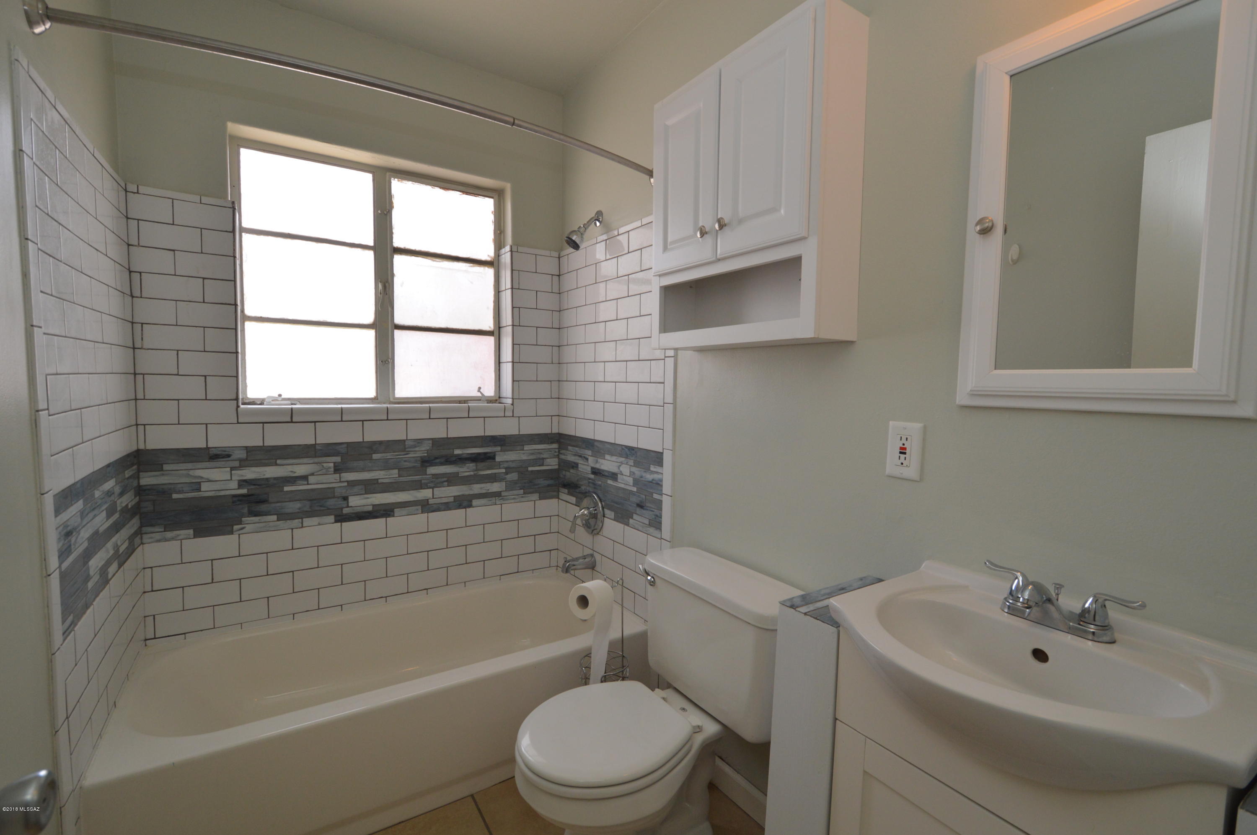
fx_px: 523
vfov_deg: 77.2
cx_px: 628
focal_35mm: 15
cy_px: 418
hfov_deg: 100.4
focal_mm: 10
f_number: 5
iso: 400
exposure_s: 1/100
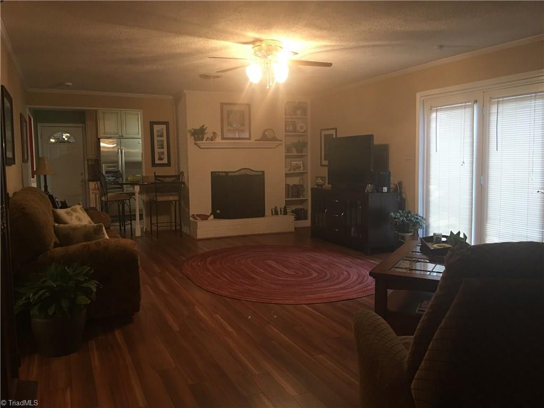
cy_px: 204
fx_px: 456
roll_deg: +1.1
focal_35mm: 29
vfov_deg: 48.2
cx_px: 272
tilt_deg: -5.2
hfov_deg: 61.7
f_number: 2.2
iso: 80
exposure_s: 1/15
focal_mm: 4.15
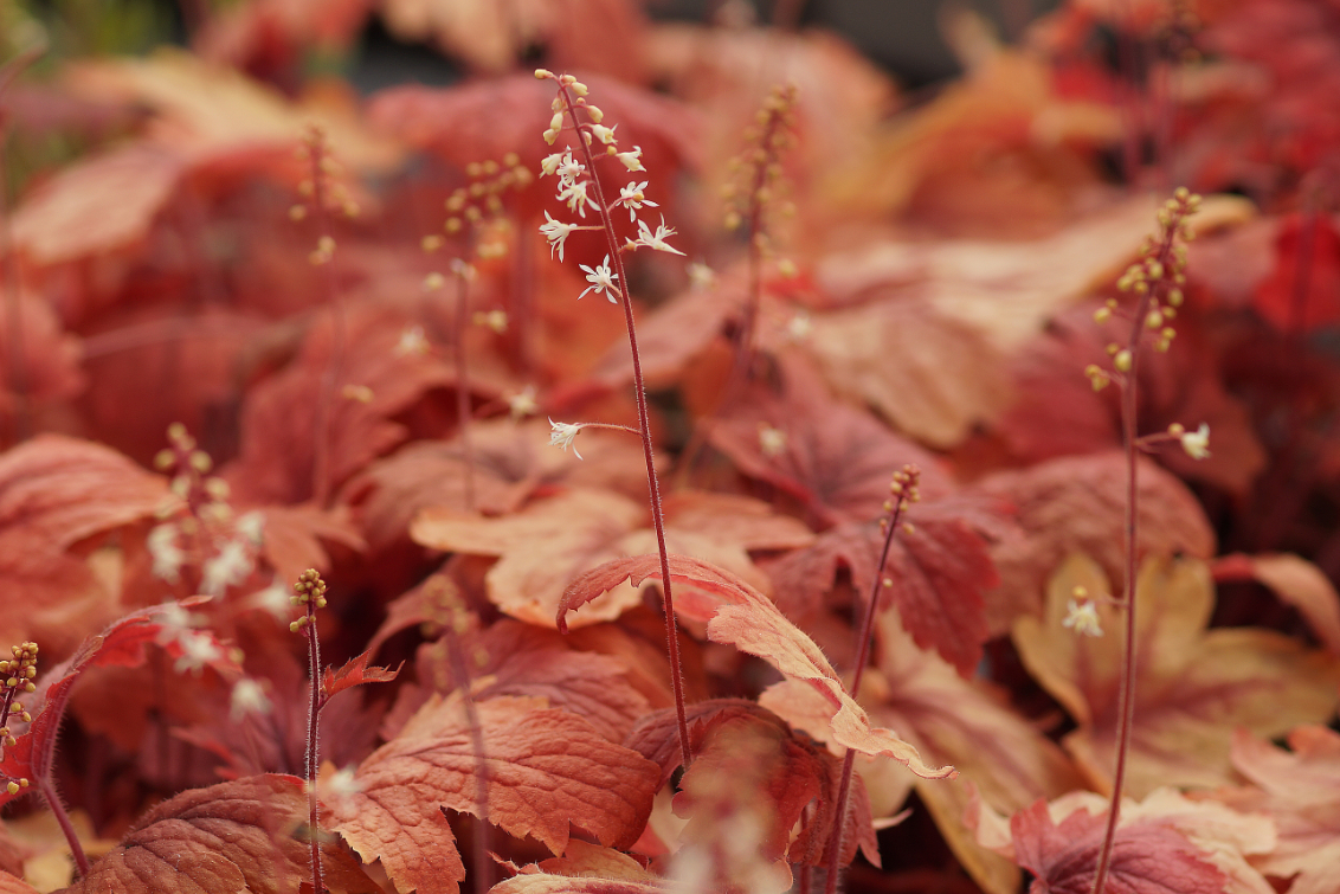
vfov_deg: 8.6
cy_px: 437
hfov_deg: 12.9
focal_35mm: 159
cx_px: 648
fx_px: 5919
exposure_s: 1/800
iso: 100
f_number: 3.5
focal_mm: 100
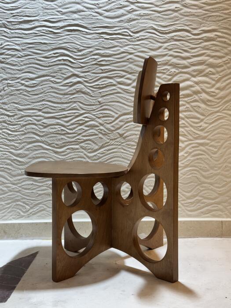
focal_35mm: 48
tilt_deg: -4.1
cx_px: 116
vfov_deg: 39.7
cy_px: 154
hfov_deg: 30.3
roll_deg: +0.7
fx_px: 427
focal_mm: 6.76
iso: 200
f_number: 1.78
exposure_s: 1/100
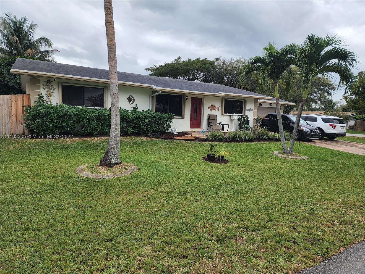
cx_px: 182
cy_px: 137
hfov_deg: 73.9
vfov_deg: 58.9
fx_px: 243
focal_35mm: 23
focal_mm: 6.4
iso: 12
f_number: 1.8
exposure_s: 1/553
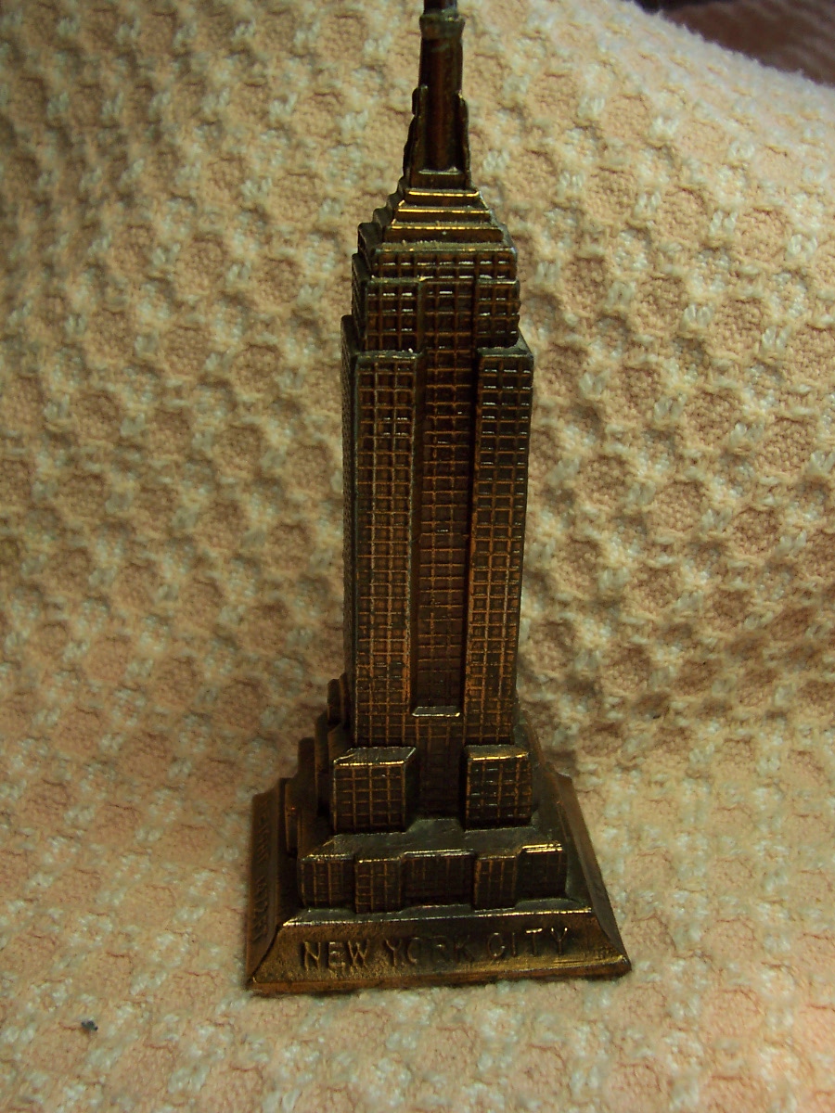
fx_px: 1190
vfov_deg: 50.1
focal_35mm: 37
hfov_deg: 38.7
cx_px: 418
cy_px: 556
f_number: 2.8
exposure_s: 1/90
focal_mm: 5.6
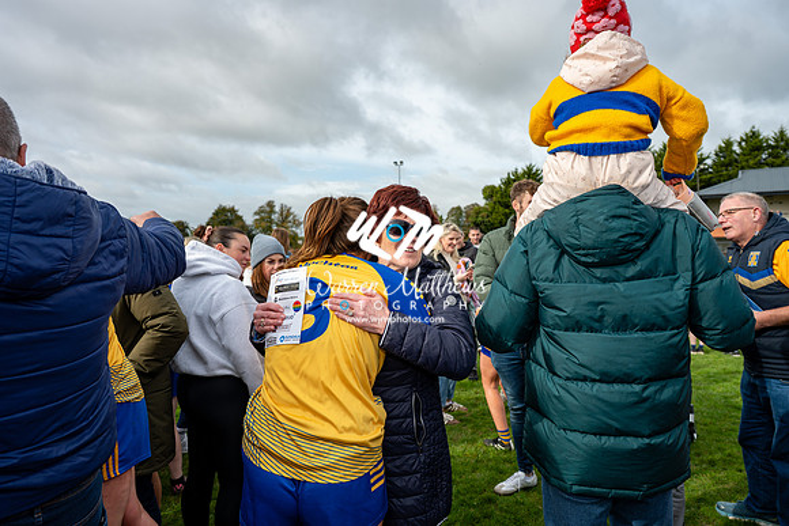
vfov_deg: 53.2
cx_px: 394
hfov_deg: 73.7
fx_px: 526
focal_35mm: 24
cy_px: 263
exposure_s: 1/640
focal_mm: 24
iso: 100
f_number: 4
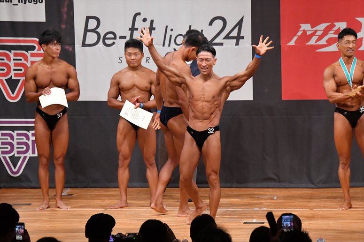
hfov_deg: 9.2
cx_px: 182
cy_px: 121
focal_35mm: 225
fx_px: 2274
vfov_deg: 6.1
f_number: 5.6
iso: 8000
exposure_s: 1/400
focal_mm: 150
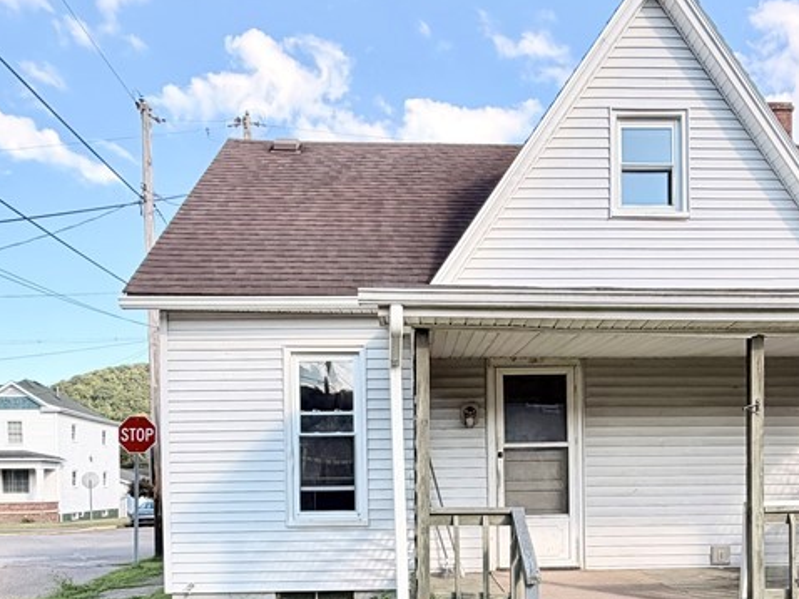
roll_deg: -0.5
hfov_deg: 59.8
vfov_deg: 44.2
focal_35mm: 30
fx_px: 692
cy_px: 489
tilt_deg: +1.6
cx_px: 448
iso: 40
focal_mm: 2.22
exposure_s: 1/770
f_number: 2.2
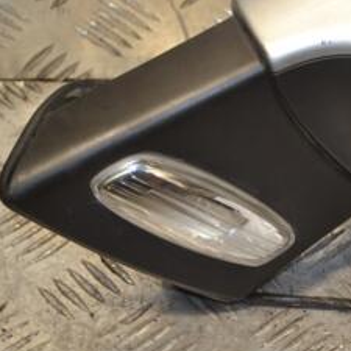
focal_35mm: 163
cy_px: 161
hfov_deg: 10.5
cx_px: 456
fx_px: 1870
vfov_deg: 10.7
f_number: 5.3
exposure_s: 1/100
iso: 400
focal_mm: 48
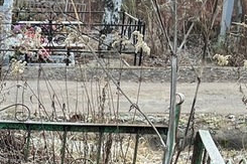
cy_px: 272
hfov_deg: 16.9
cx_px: -89
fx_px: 775
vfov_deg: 11.4
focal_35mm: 113
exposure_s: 1/237
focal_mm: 5.7
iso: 40
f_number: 1.5
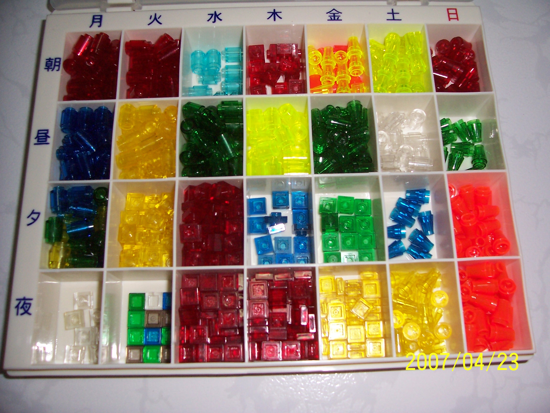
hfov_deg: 54.0
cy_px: 206
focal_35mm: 34
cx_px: 275
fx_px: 540
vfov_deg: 41.8
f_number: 2.7
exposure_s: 1/60
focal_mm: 5.6
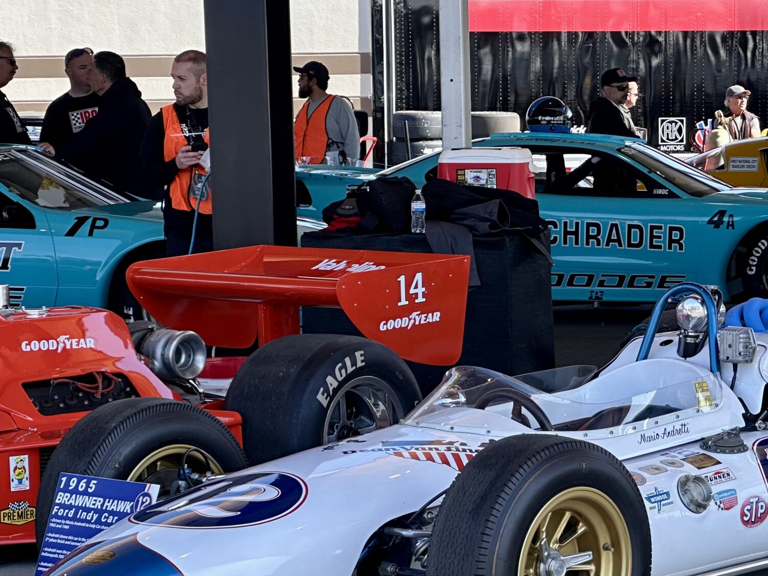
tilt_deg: -7.7
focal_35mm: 131
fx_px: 2907
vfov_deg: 11.3
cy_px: 476
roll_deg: +0.8
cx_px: 597
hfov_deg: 15.0
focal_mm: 9
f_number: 2.8
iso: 32
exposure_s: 1/137
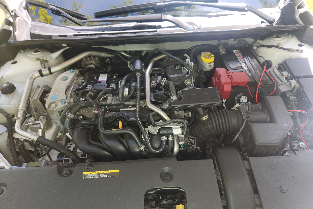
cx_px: 157
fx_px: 209
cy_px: 102
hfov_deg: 73.7
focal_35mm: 24
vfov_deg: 53.1
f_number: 1.8
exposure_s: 1/120
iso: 25
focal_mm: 5.4
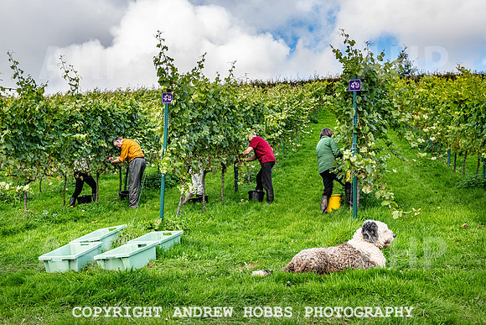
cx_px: 243
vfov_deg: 29.9
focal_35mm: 45
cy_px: 162
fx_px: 608
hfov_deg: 43.6
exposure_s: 1/1600
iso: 720
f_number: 5.6
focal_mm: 45
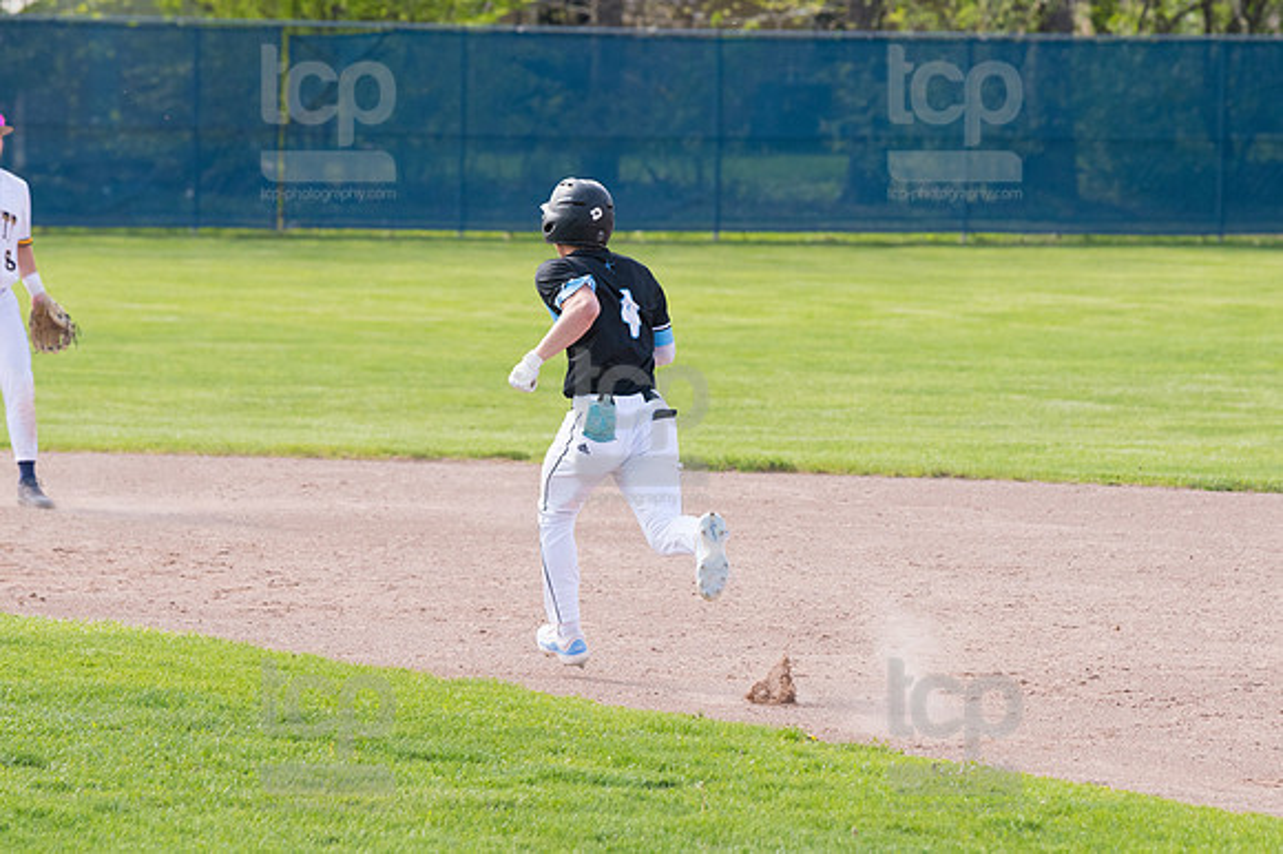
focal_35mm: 300
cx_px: 642
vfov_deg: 4.6
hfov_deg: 6.9
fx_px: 10685
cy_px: 427
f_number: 5.6
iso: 400
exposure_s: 1/1600
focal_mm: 200
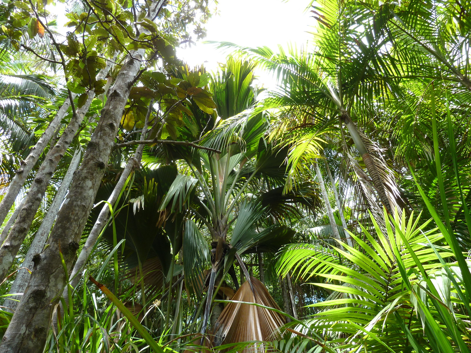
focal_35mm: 25
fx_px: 340
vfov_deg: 54.9
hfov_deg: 69.4
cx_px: 236
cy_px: 176
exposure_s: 1/125
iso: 80
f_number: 3.5
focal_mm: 4.1
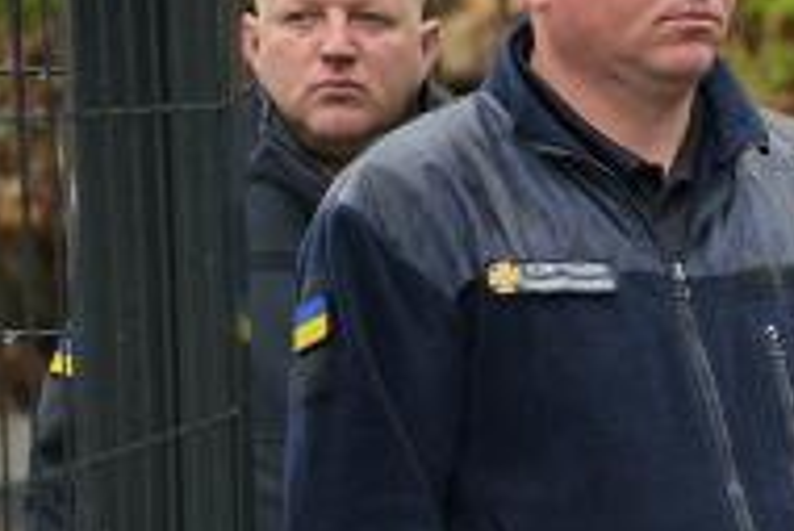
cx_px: 1084
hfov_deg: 11.6
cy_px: 590
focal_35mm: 172
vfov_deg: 7.9
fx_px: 3796
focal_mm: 50
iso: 100
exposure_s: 1/160
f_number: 2
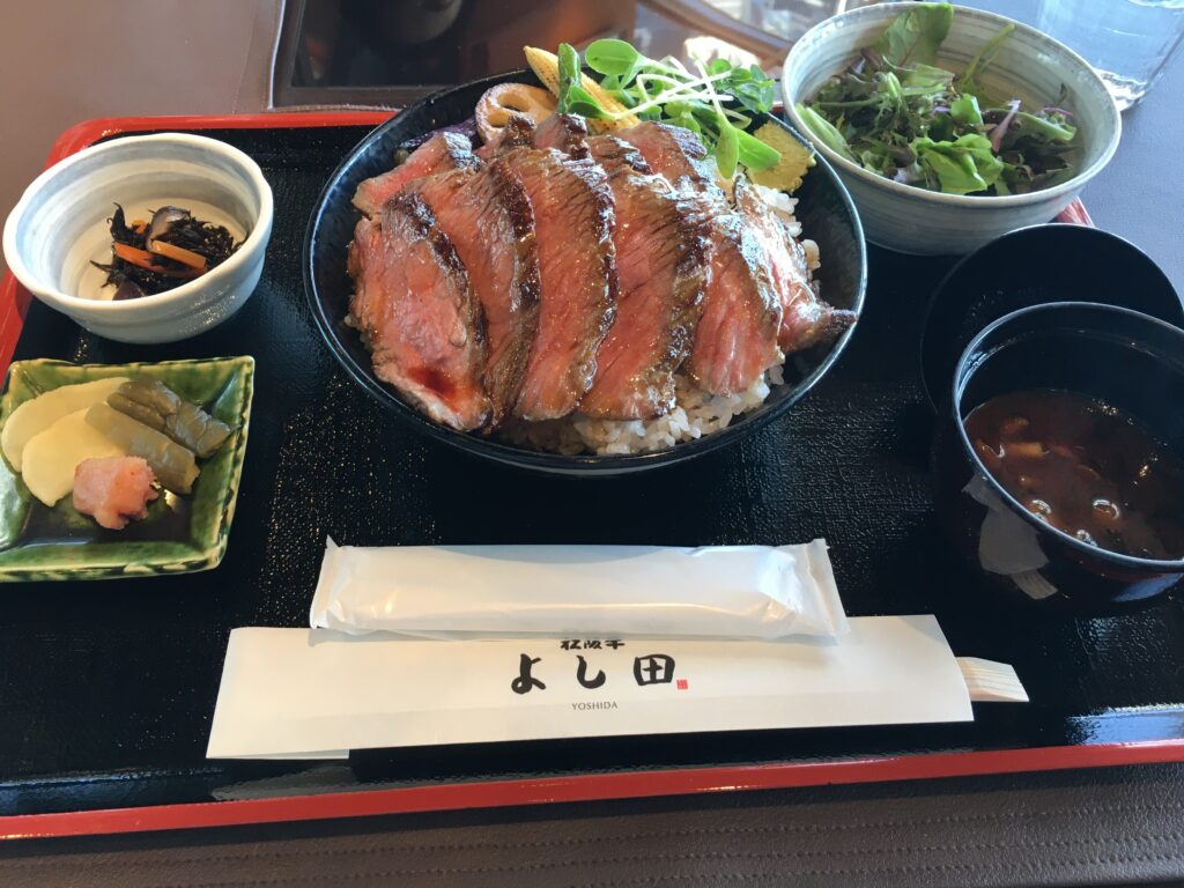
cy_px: 444
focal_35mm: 29
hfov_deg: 61.7
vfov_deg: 48.2
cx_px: 592
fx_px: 992
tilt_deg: -55.2
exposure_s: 1/30
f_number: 2.2
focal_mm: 4.15
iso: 32
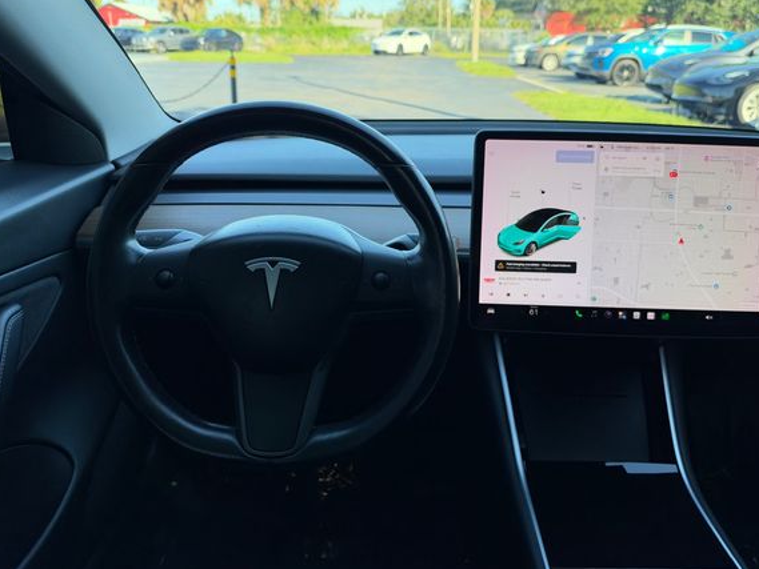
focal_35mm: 27
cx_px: 414
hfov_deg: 65.2
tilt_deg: -20.2
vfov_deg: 51.3
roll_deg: -1.1
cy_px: 267
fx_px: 592
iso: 100
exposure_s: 1/566
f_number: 1.48
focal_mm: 6.93
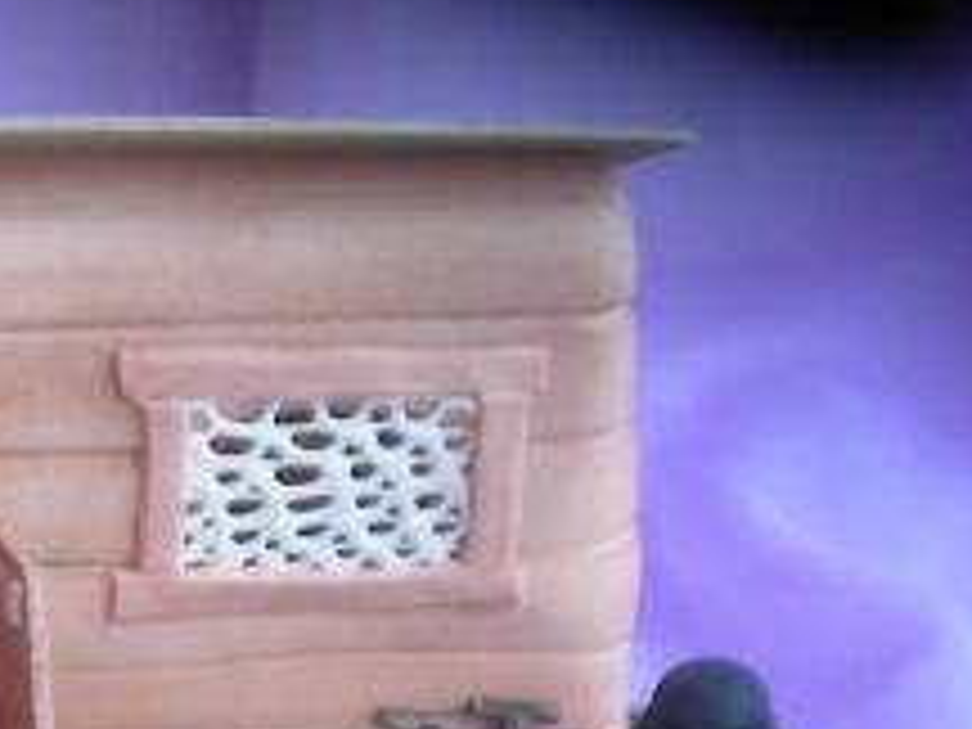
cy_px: 828
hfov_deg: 21.2
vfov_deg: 15.9
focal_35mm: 90
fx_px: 2527
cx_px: 54
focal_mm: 7.8
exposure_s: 1/17.2
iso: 50
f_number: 2.8
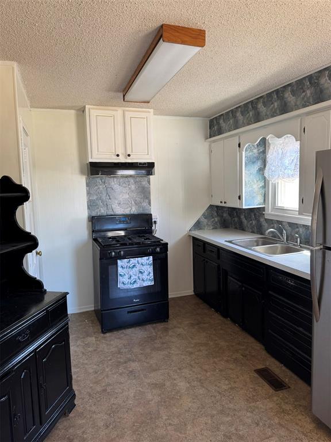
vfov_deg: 71.6
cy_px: 221
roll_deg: +1.5
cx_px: 166
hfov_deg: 56.8
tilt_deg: -6.1
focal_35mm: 24
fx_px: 306
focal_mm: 6.76
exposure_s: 1/60
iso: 160
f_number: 1.78
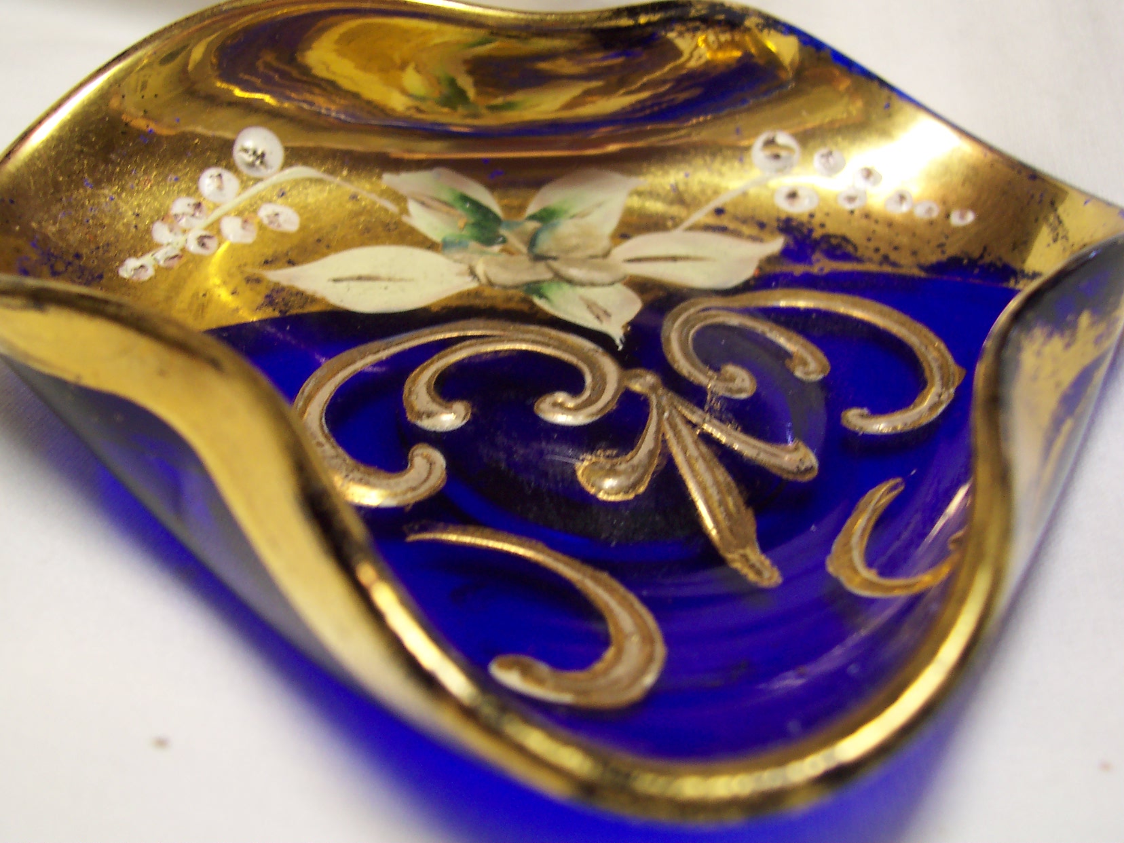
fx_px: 1201
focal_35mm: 37
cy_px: 422
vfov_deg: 38.7
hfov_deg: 50.1
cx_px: 562
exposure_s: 1/45
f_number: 2.8
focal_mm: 5.6
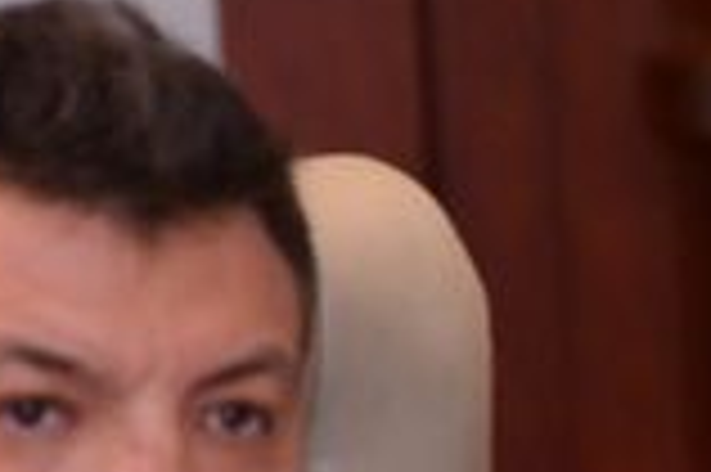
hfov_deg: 2.3
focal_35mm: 886
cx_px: 1287
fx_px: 17480
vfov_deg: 1.5
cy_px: 584
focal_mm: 200
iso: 3200
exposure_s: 1/200
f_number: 6.3
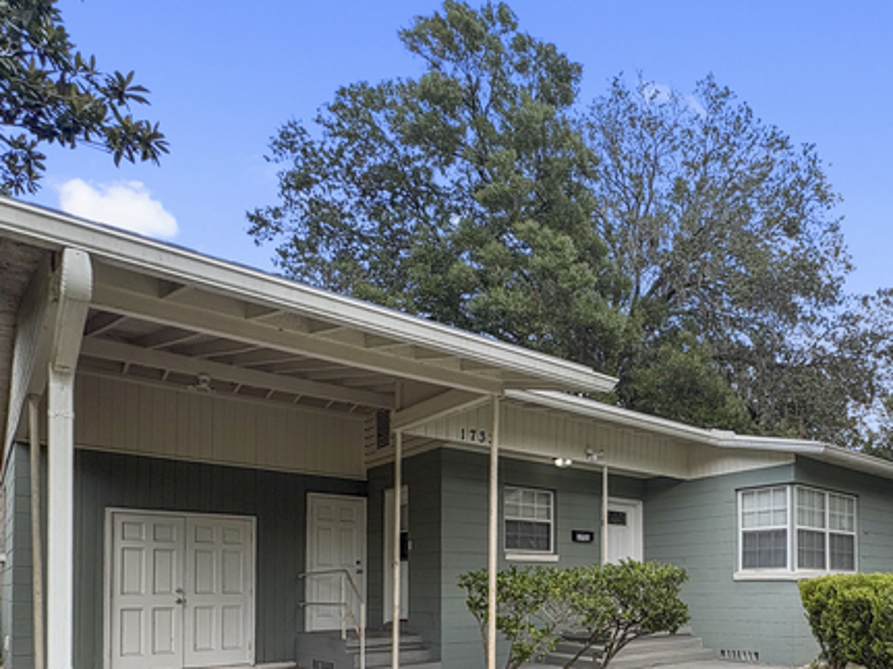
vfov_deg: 48.9
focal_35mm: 26
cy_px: 568
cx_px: 661
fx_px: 671
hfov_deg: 63.7
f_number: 2.2
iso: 64
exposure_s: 1/320
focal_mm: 2.22
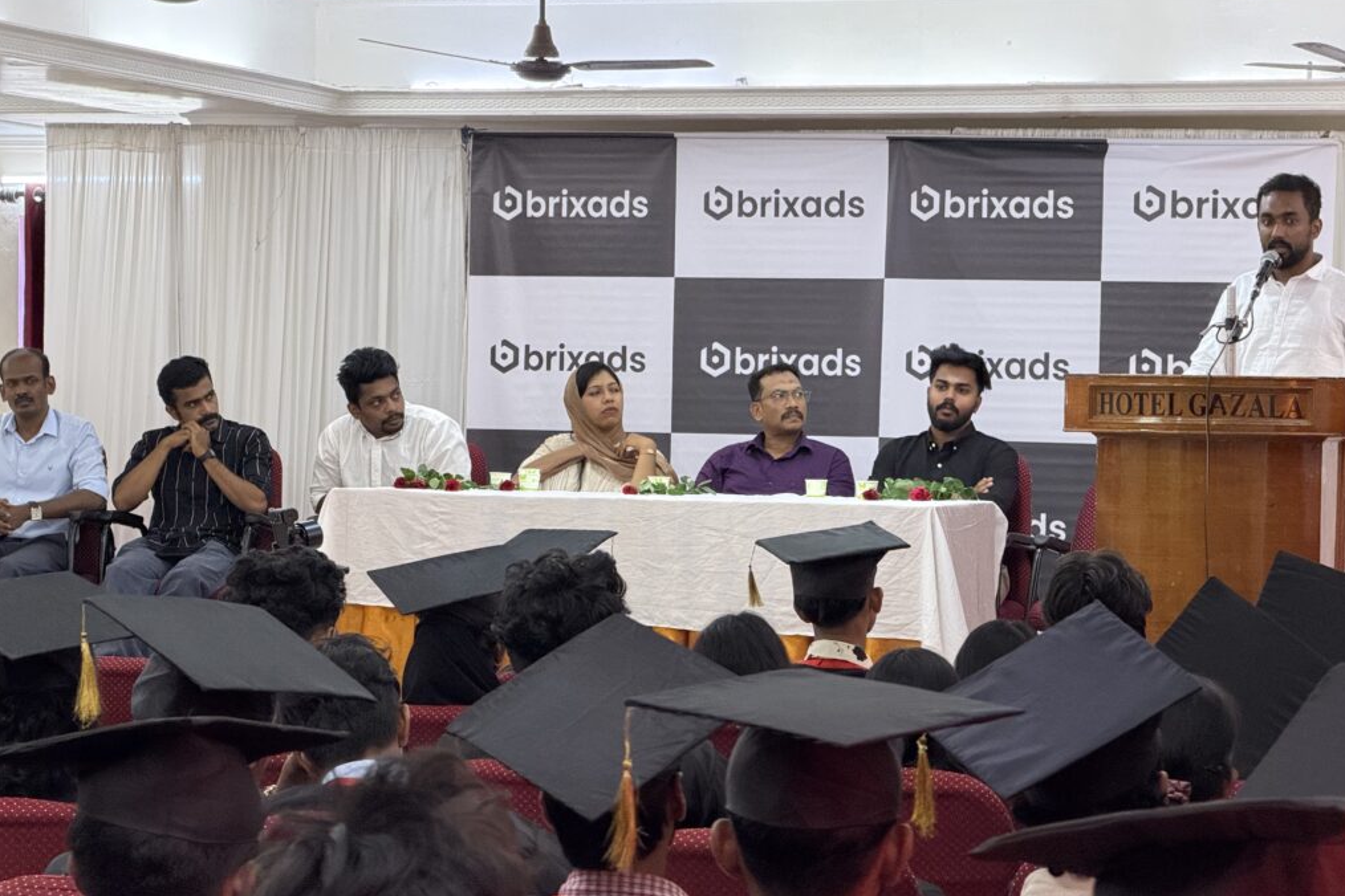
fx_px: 3923
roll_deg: -0.2
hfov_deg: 19.5
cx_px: 674
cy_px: 452
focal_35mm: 105
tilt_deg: -1.9
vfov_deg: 13.0
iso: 400
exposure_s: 1/50
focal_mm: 16.89
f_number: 2.8
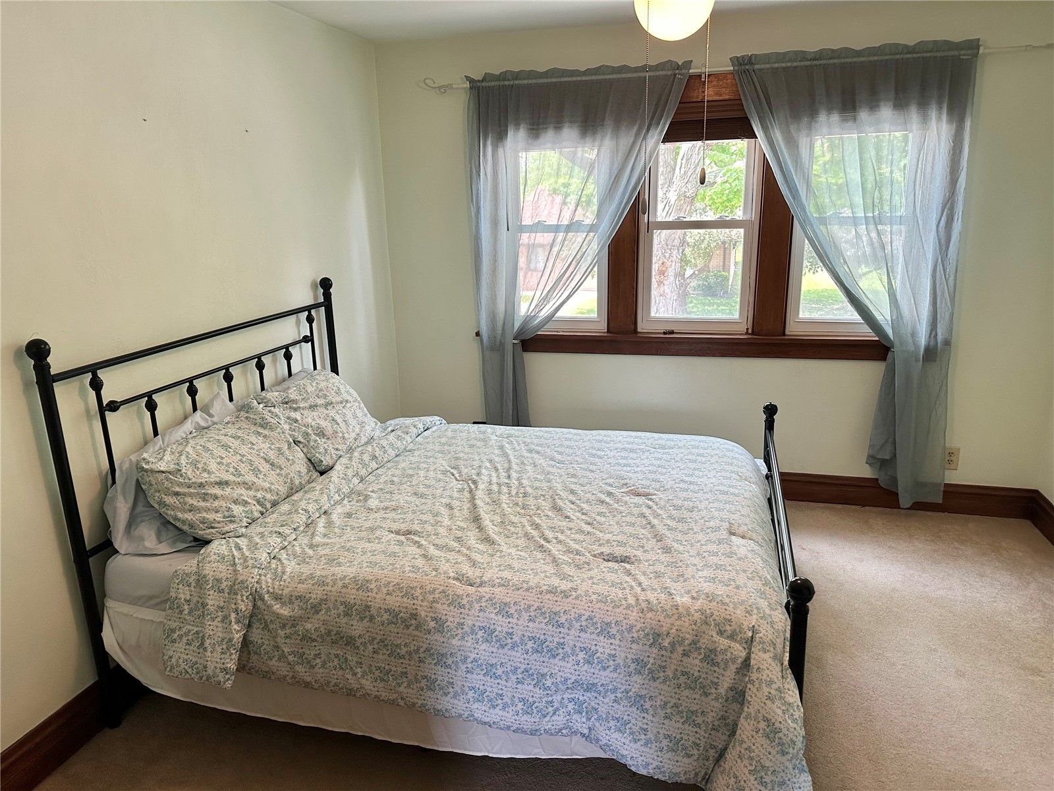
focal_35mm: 24
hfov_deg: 71.6
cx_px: 527
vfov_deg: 56.8
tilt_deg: -14.2
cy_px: 396
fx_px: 731
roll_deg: +1.5
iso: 250
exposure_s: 1/120
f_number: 1.78
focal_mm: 6.86
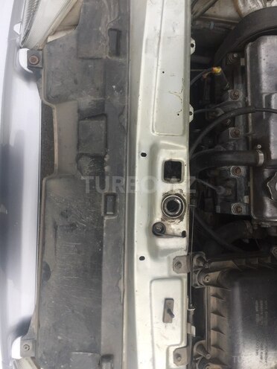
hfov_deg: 48.2
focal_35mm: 29
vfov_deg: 61.7
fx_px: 309
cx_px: 138
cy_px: 184
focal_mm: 4.15
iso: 32
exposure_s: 1/628
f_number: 2.2
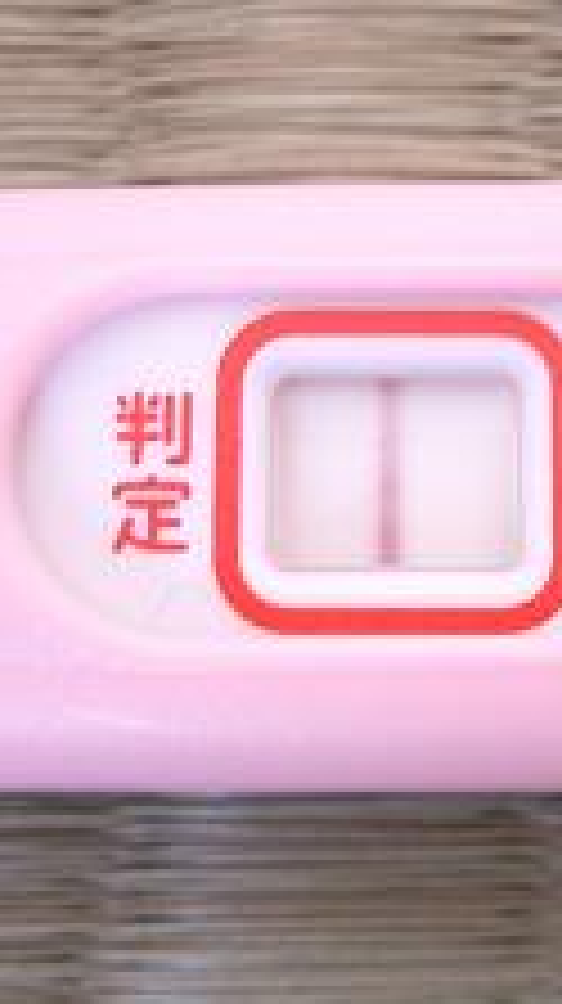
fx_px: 2045
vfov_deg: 27.5
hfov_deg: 15.6
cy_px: 540
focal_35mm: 77
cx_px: 423
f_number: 2.8
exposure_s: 1/10
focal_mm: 6.8
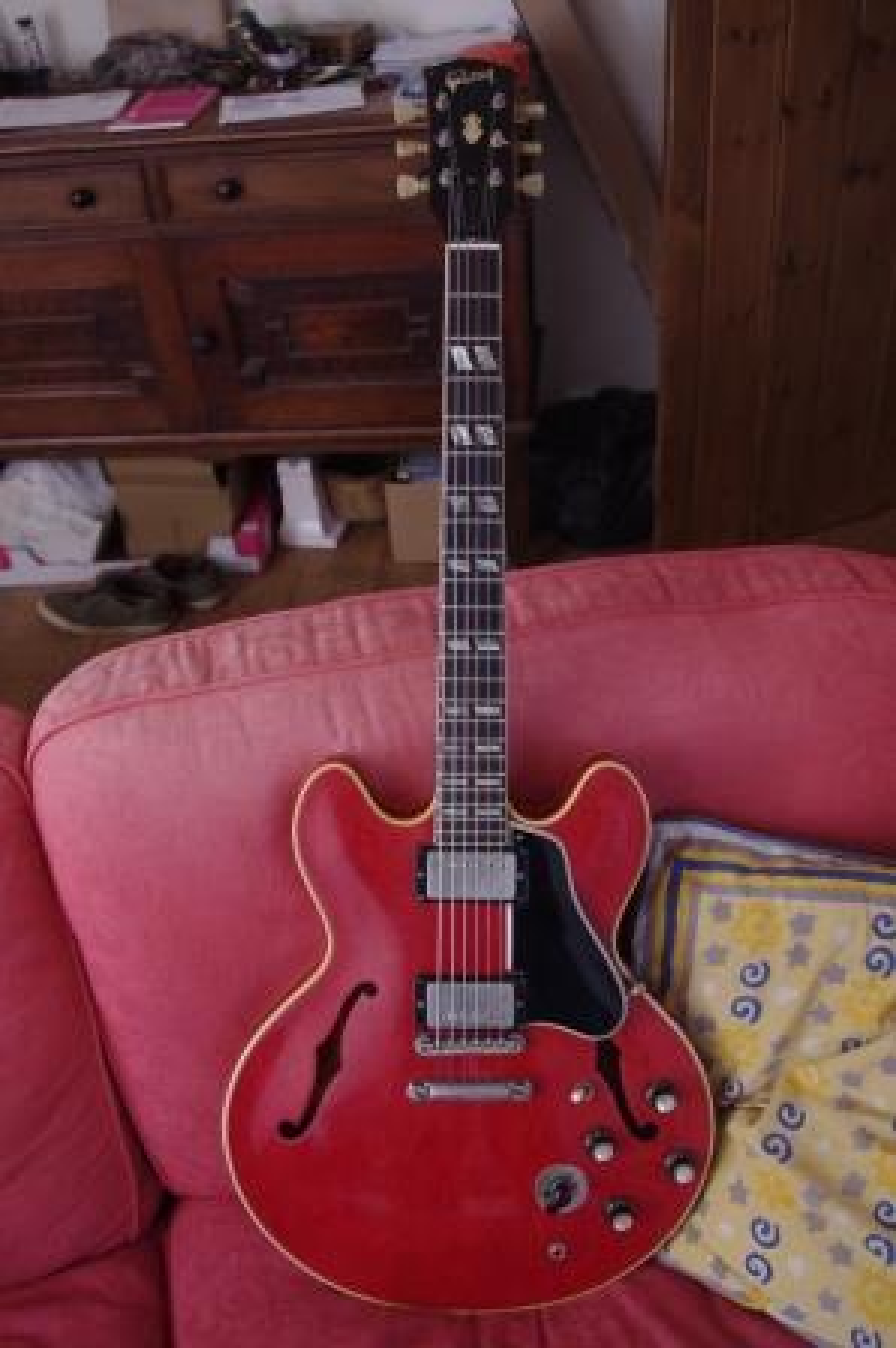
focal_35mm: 34
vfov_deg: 55.8
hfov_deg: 38.8
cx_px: 448
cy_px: 674
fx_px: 1271
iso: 1600
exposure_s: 1/40
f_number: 5
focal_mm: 23.13
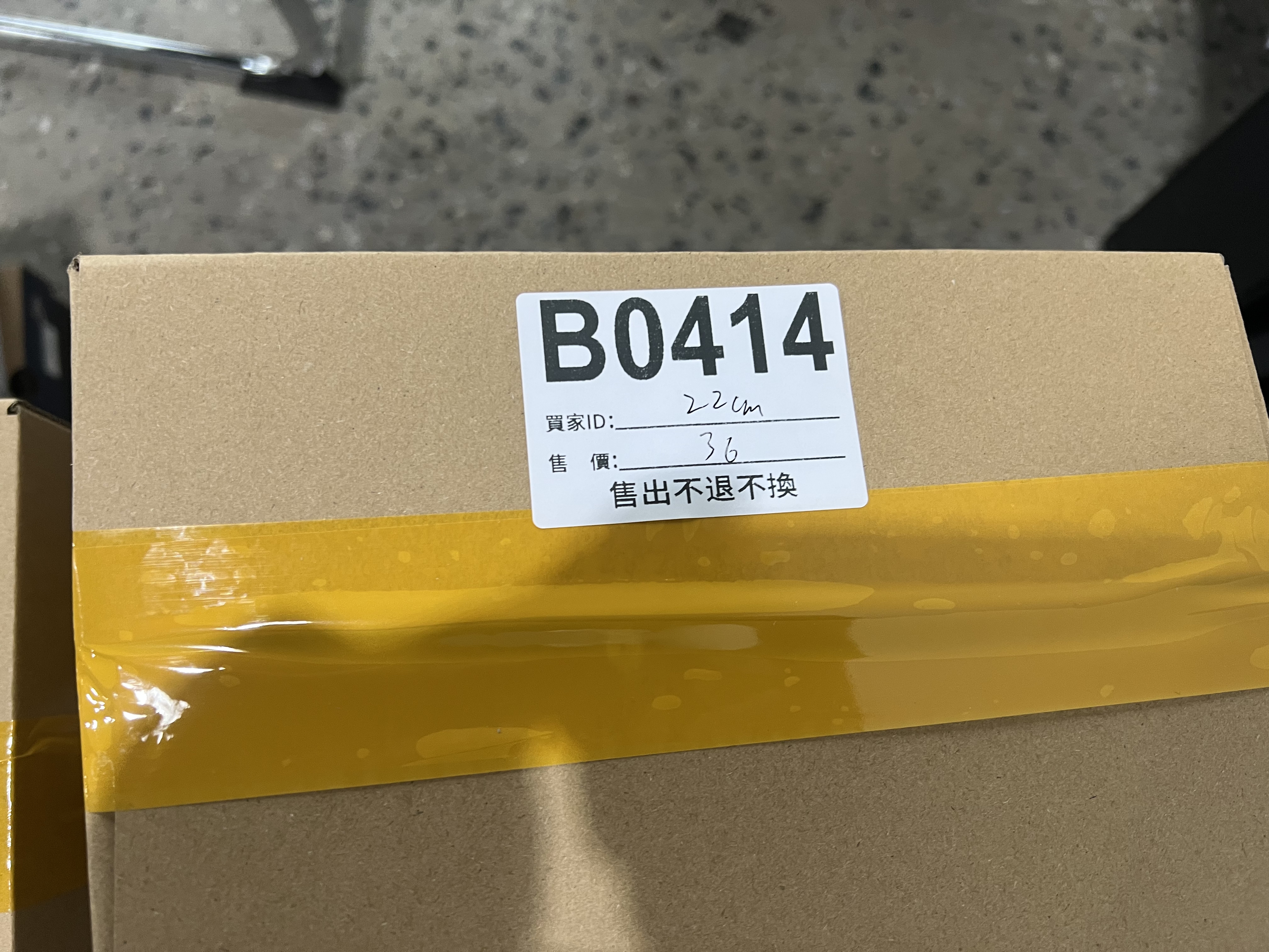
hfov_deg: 67.3
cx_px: 634
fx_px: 953
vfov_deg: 53.1
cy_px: 476
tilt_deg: -78.4
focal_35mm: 26
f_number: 1.5
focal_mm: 5.7
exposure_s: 1/50
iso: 125
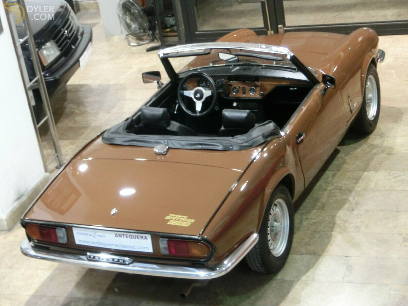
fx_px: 919
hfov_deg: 25.0
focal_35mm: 78
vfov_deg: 18.9
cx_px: 204
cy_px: 153
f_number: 4.9
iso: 800
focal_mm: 13.79
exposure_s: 1/6
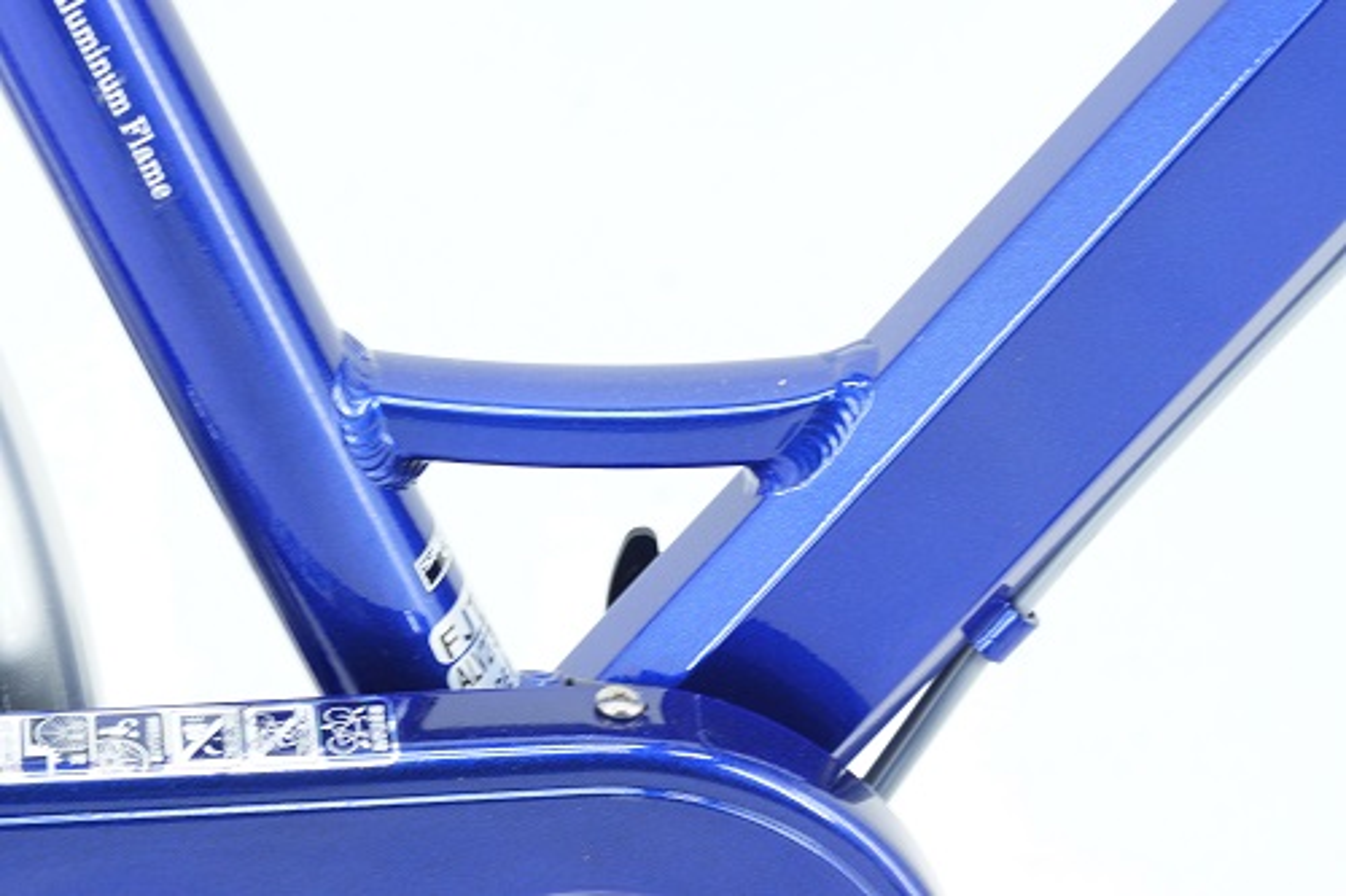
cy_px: 448
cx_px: 673
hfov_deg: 16.1
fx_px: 4765
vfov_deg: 10.7
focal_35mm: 128
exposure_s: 1/6
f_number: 10
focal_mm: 85
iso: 400
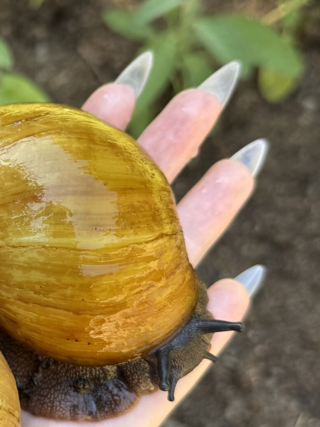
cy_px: 240
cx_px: -18
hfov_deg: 23.5
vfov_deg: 32.7
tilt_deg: -57.8
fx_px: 727
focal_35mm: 59
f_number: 1.78
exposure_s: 1/235
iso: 64
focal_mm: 6.76
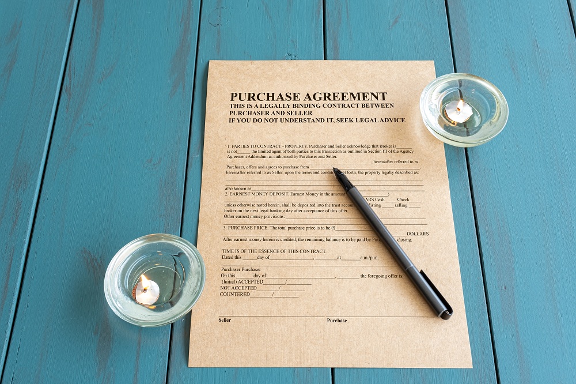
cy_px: 192
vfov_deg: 30.5
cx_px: 288
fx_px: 704
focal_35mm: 44
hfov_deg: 44.5
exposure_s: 1/5
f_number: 11
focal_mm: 29.2
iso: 80
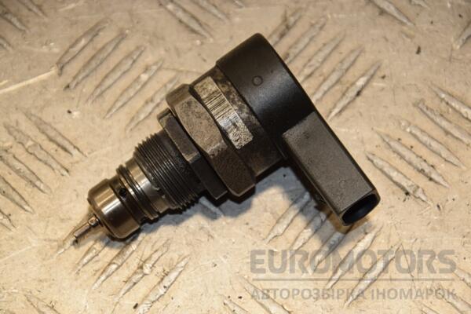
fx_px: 2060
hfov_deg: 13.0
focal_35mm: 158
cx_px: 236
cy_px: 157
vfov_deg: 8.7
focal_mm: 105
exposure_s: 1/200
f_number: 7.1
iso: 800
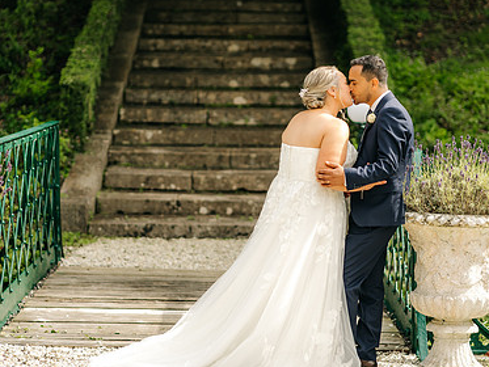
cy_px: 153
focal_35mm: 127
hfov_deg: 15.5
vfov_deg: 11.7
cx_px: 229
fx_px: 1795
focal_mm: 85
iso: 100
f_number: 2
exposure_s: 1/1250
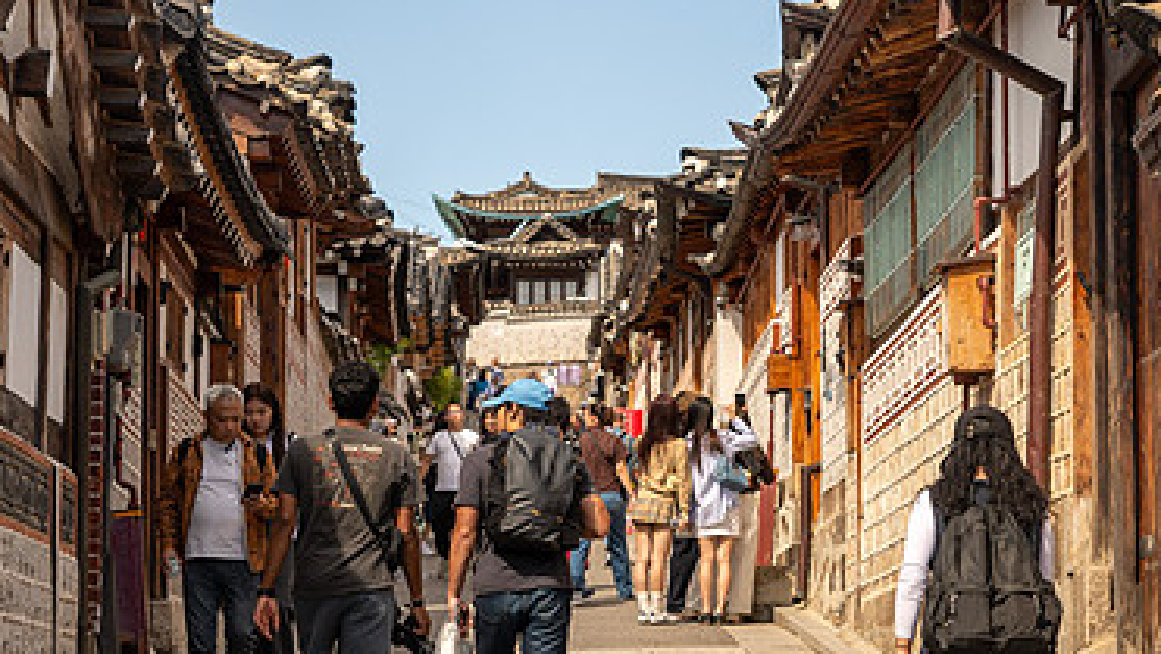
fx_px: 3172
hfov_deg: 20.7
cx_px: 501
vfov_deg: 11.8
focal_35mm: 103
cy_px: 428
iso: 64
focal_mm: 52
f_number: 4
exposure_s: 1/400
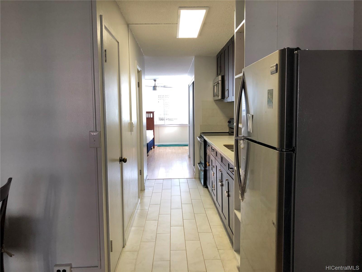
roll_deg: +0.8
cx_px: 181
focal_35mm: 28
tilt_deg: -3.9
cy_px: 136
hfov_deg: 63.4
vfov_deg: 49.7
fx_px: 293
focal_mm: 3.99
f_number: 1.8
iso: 25
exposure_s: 1/30
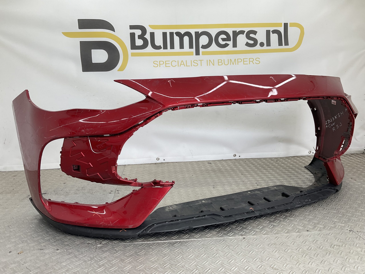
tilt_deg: -10.2
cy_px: 137
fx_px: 306
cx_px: 182
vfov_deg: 48.2
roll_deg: +1.2
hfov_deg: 61.7
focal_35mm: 29
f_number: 1.8
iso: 16
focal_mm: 3
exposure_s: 1/142
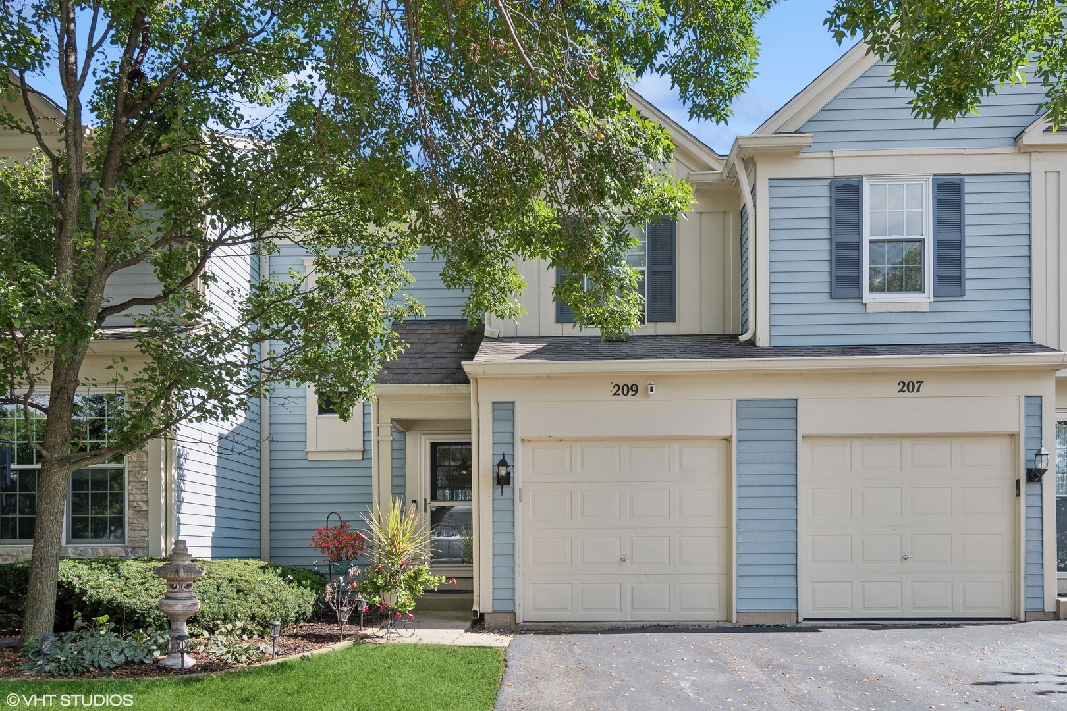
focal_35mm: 27
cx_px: 534
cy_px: 356
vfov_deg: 47.9
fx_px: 800
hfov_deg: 67.4
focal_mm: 18
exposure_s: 1/200
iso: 250
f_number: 8
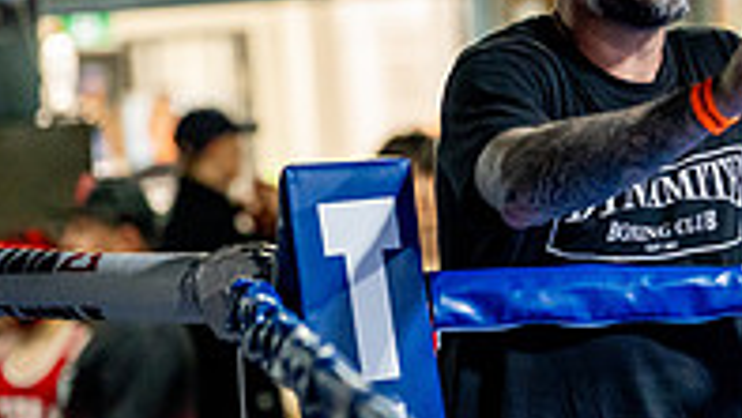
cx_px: 840
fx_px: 5157
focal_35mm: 262
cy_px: 183
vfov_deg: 4.6
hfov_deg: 8.2
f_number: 2
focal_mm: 85
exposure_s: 1/1000
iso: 4000
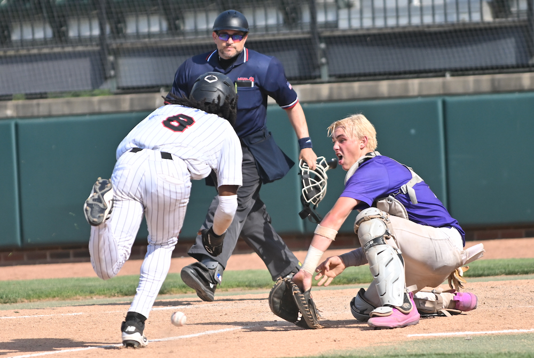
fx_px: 4457
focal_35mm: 300
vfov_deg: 4.6
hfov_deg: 6.9
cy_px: 179
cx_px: 267
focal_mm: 200
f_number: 3.5
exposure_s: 1/2000
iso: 250
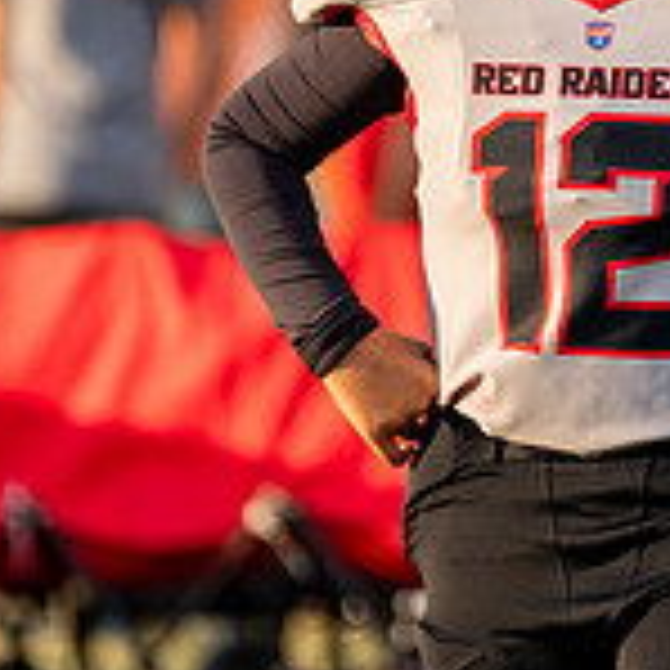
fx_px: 15810
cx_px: 681
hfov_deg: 2.4
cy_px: 22
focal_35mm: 722
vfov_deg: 2.4
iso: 400
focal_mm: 200
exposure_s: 1/3200
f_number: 2.8
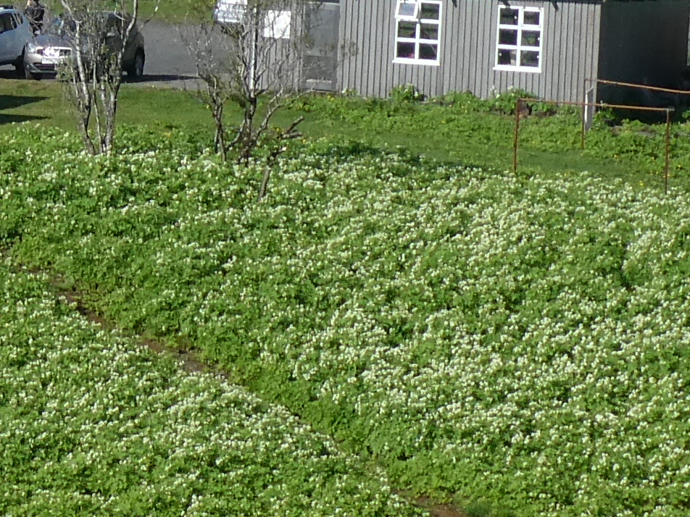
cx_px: -81
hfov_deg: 7.7
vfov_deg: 5.8
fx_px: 5103
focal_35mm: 256
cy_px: -187
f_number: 4
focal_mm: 8.4
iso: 80
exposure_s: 1/640
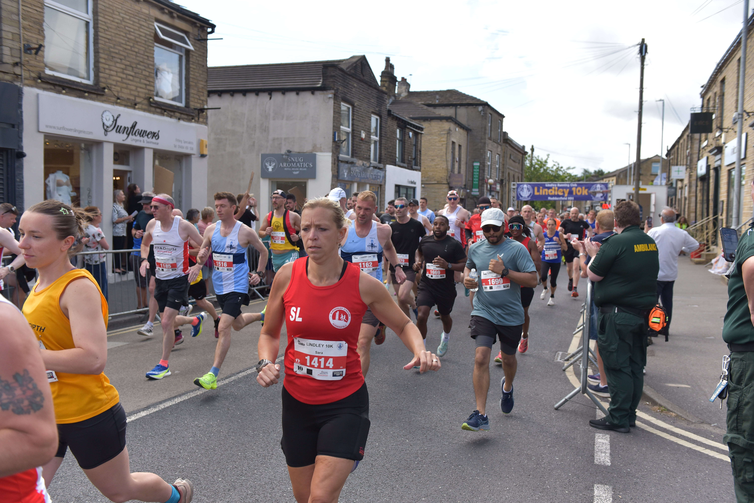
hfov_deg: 58.7
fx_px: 670
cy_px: 252
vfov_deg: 41.1
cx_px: 377
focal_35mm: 32
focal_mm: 32
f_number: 4.5
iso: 640
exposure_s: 1/2500
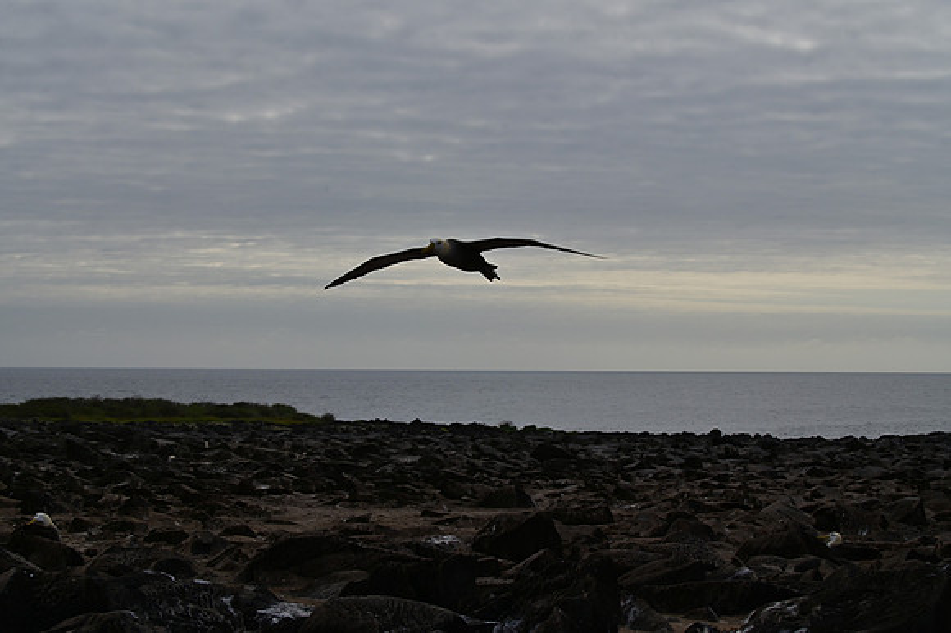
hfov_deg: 26.0
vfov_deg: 17.5
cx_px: 476
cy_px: 316
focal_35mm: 78
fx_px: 2059
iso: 200
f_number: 13
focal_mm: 78
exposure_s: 1/1000
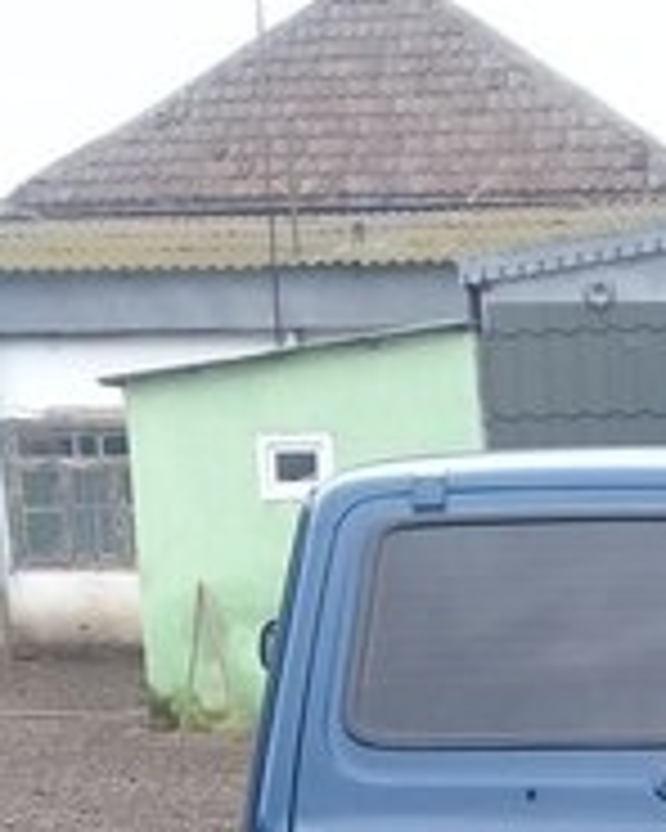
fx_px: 1996
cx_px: 616
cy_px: 1079
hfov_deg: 18.6
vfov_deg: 21.4
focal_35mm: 81
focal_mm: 3.3
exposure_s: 1/100
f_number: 2.2
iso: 64
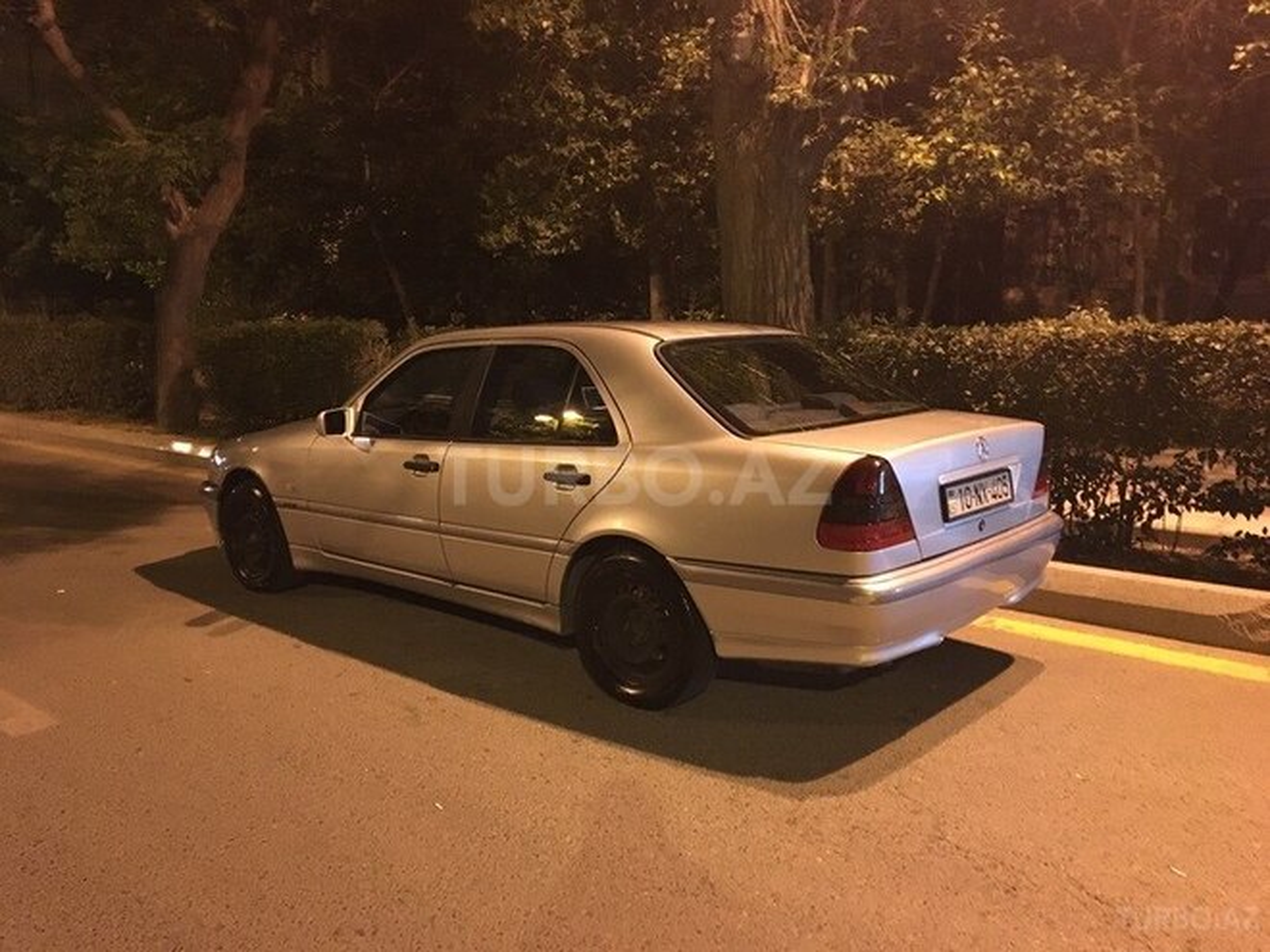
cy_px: 476
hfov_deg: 61.7
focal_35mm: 29
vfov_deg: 48.2
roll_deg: +0.6
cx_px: 635
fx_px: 1064
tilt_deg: -7.1
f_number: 2.2
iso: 500
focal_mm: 4.15
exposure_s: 1/17
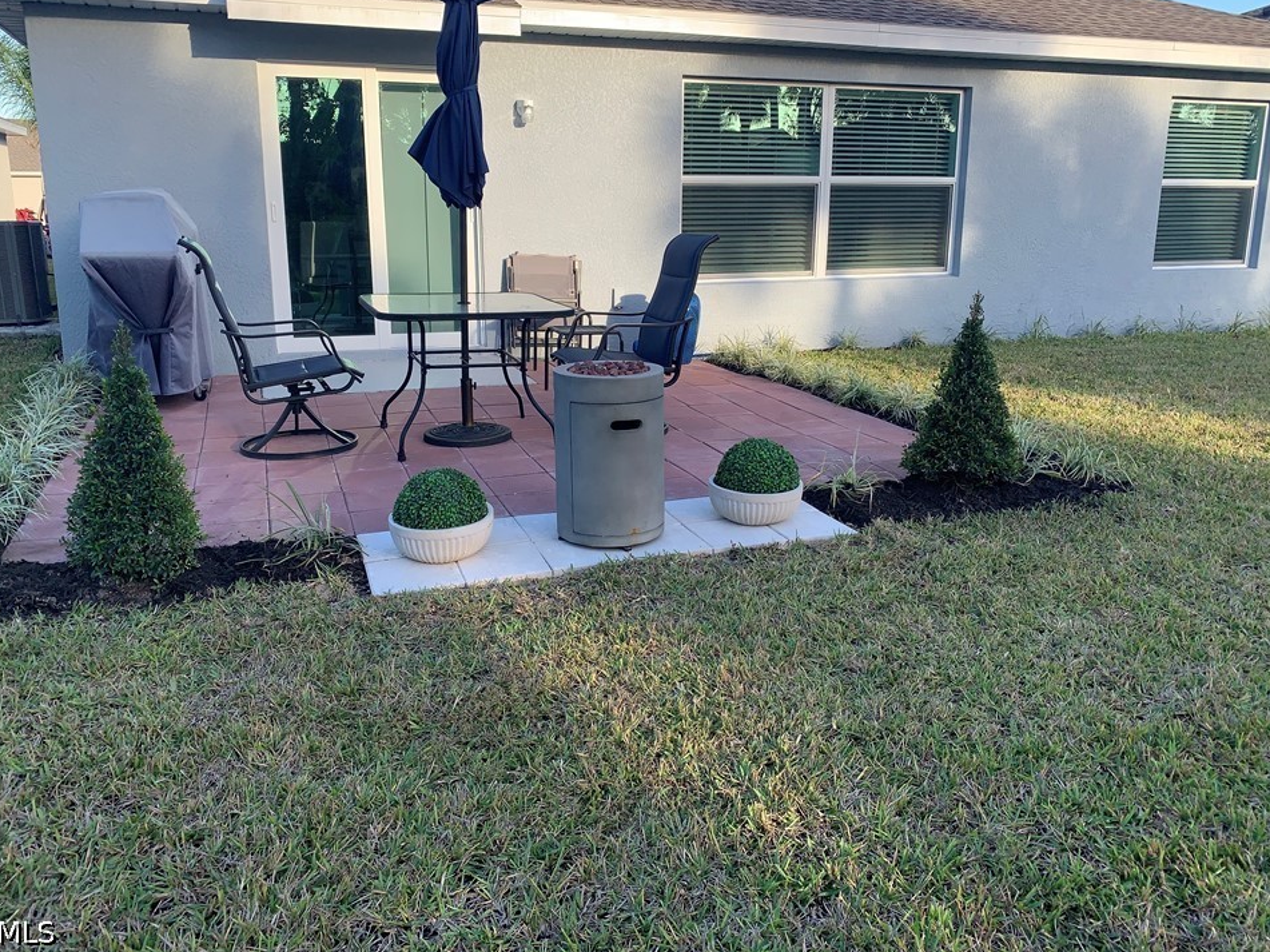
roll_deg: -0.2
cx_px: 613
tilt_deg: -12.9
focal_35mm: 28
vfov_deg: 49.7
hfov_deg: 63.4
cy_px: 442
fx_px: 1027
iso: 25
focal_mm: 4.25
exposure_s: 1/455
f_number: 1.8
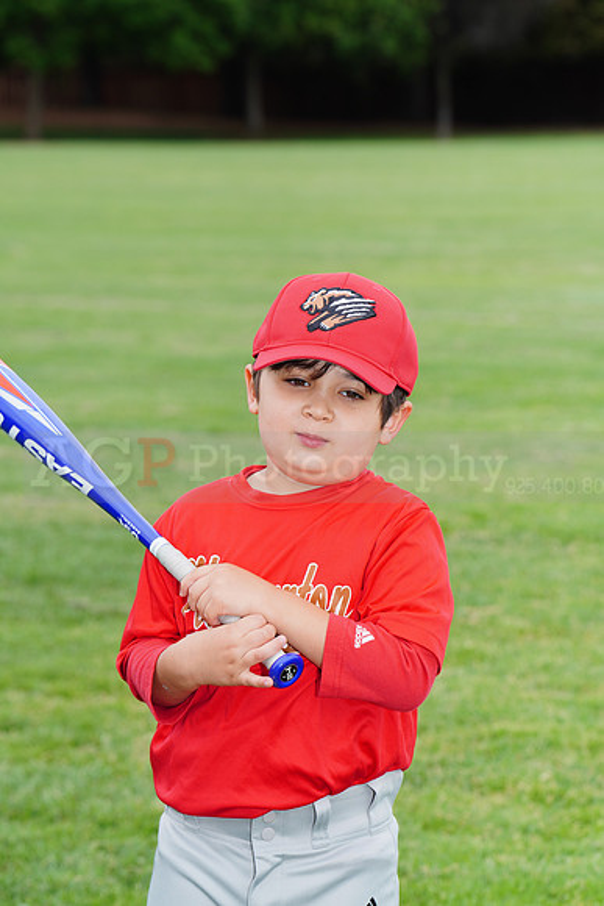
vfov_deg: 12.1
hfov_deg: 8.1
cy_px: 453
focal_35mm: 170
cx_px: 302
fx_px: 4275
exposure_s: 1/250
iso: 200
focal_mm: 170
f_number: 9
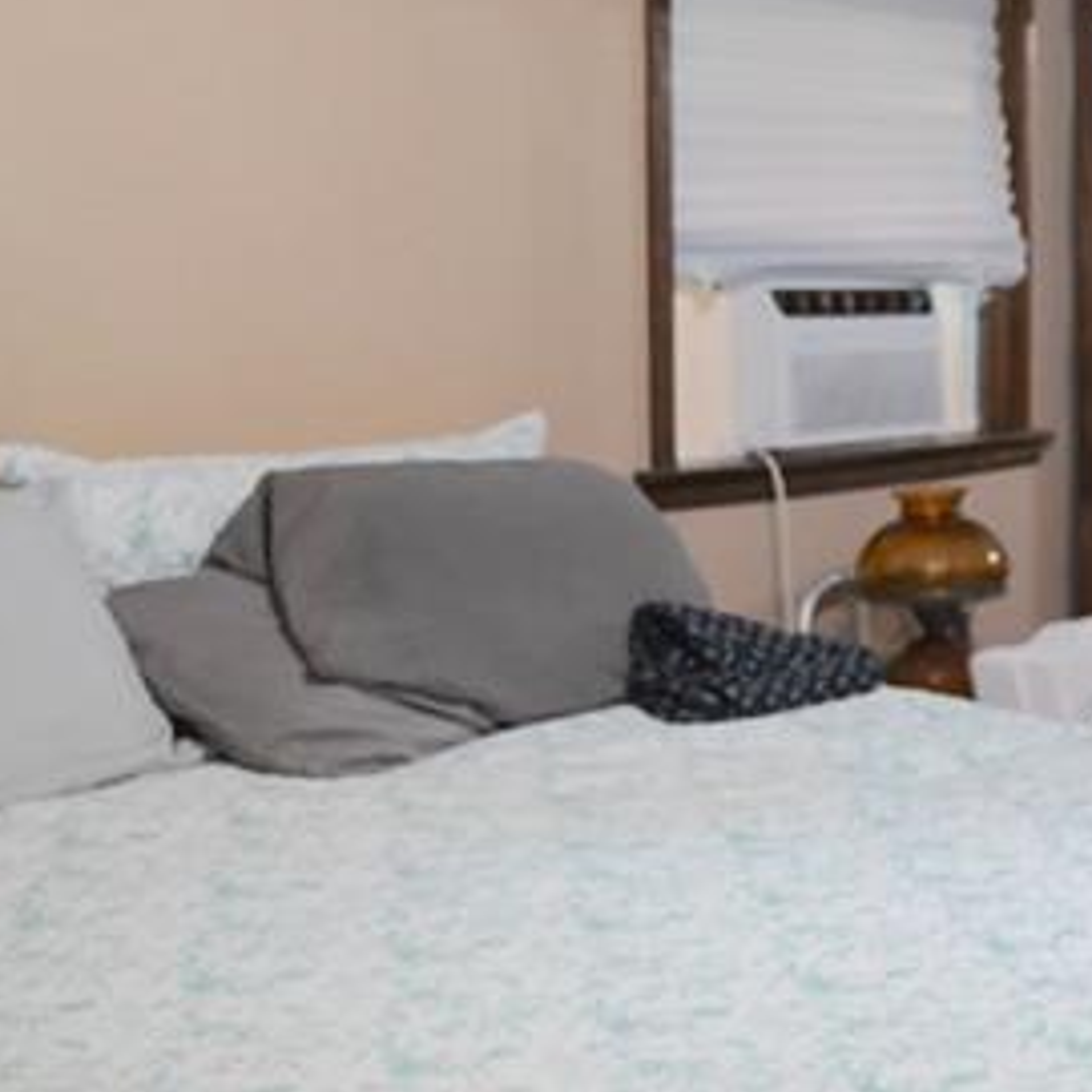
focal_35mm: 58
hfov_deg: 26.6
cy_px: 524
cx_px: 1269
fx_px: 2070
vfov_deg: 29.5
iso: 2500
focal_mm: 17
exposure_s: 1/160
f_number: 2.8
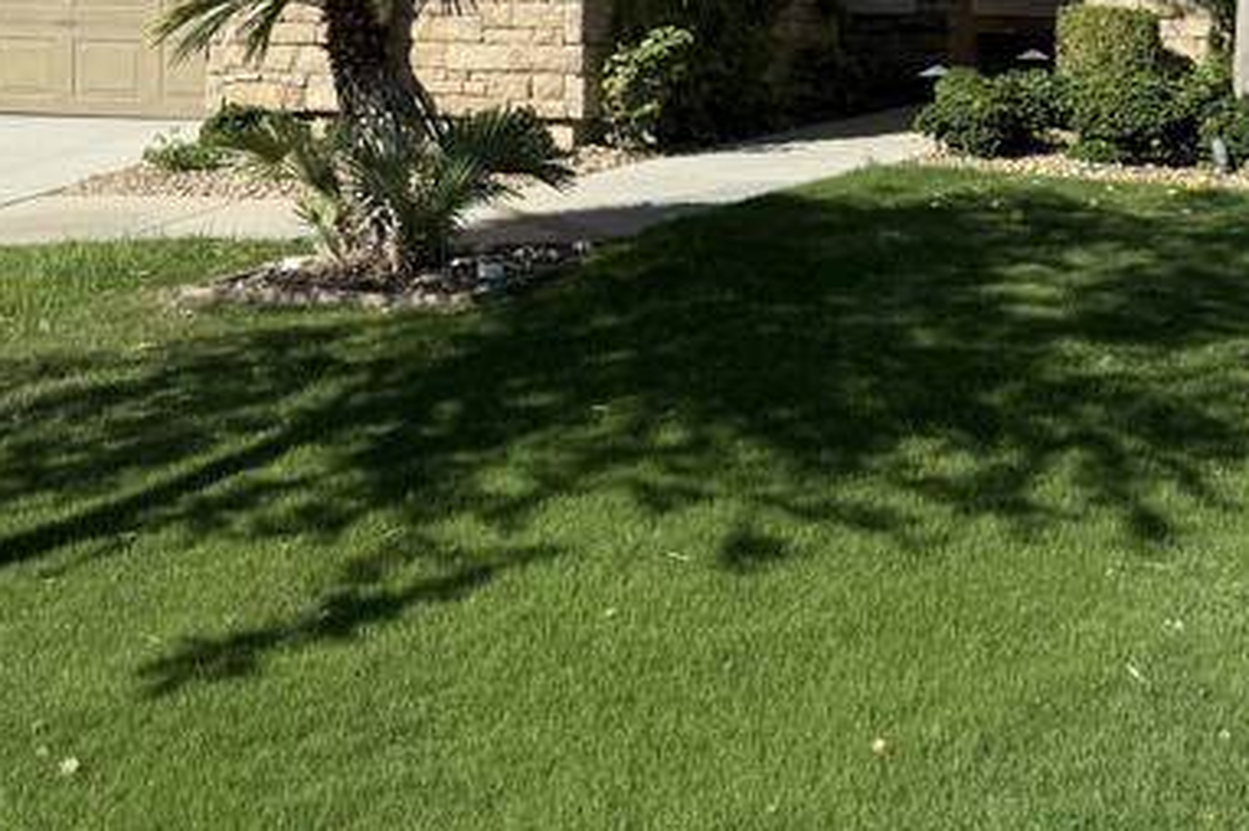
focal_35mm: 67
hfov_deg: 30.1
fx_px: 2322
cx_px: 664
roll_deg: -0.5
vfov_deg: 19.6
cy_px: -26
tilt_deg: +1.0
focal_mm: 6.76
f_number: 1.78
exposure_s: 1/5319
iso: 80
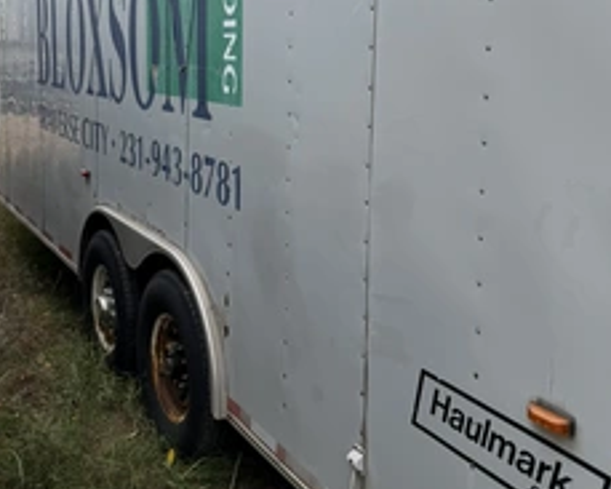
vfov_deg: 35.7
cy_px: 123
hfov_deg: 44.8
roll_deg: -0.4
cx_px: 301
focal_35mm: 41
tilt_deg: -4.1
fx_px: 741
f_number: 1.78
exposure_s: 1/1314
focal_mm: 6.76
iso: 80
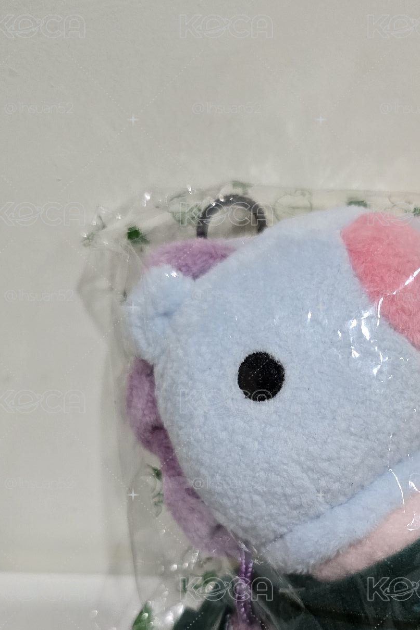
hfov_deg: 34.2
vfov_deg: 49.6
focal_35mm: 38
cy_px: 432
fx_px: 665
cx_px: 320
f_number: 1.7
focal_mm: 6.3
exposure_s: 1/120
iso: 640
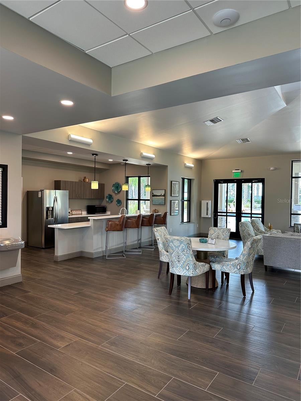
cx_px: 150
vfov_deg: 71.6
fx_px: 278
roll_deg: -0.4
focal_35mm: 24
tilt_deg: -1.8
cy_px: 200
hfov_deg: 56.8
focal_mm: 6.86
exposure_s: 1/120
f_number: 1.78
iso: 160
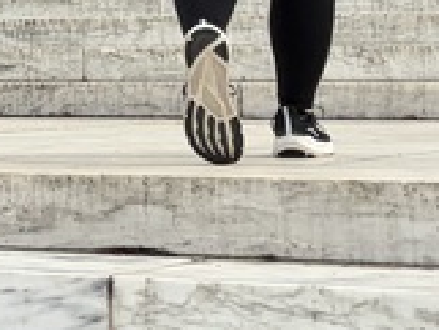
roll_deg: +0.2
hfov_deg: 11.7
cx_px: -125
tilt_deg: +18.2
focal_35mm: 165
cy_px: -502
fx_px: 2094
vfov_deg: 8.2
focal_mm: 5.96
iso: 50
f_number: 1.6
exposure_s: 1/2451
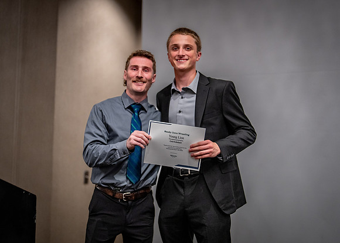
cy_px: 122
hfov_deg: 36.2
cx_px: 170
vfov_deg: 26.2
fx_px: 521
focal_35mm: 54
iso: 1250
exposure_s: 1/400
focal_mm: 50
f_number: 1.2
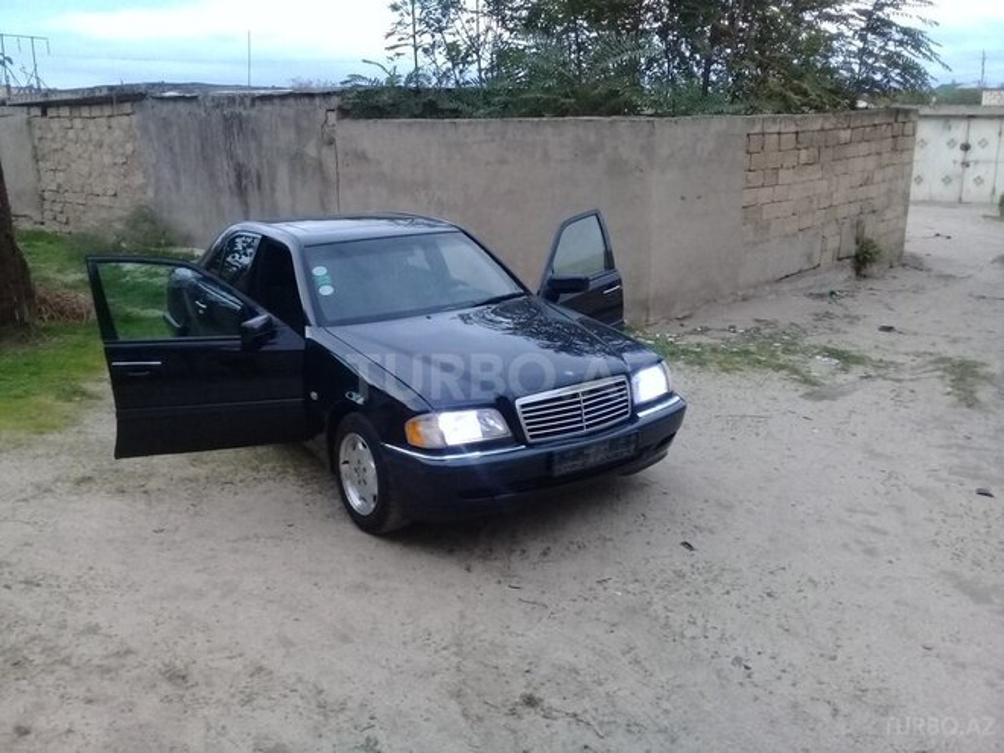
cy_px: 376
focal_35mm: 31
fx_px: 899
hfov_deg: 58.4
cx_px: 502
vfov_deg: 45.4
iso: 200
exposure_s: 1/17
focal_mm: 3.3
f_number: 2.2
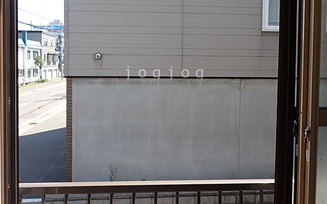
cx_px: 166
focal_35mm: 31
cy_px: 72
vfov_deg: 40.2
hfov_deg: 61.2
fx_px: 276
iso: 100
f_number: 2.8
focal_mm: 4.5
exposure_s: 1/400
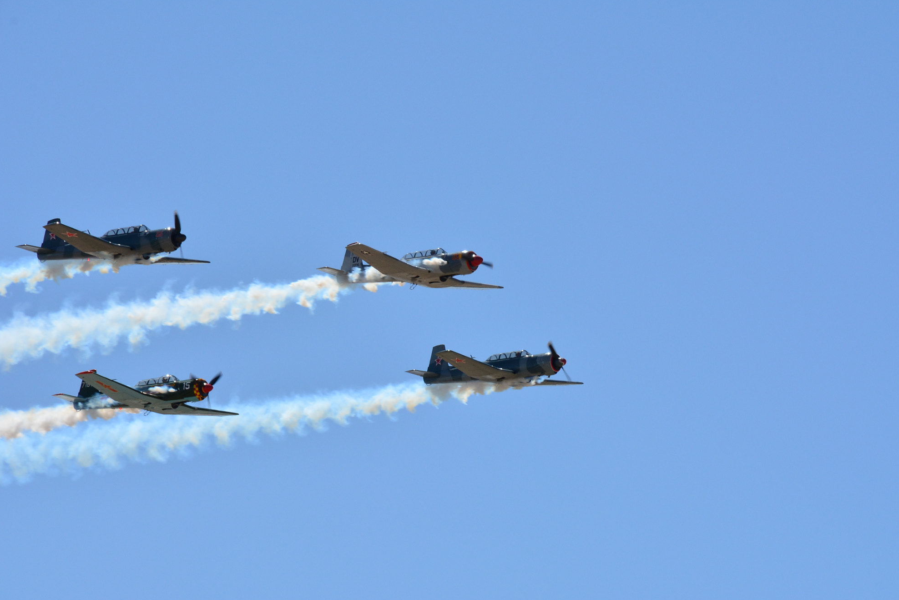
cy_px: 298
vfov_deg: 4.4
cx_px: 455
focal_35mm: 311
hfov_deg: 6.6
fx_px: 7769
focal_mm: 200
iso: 400
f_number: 16
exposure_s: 1/640
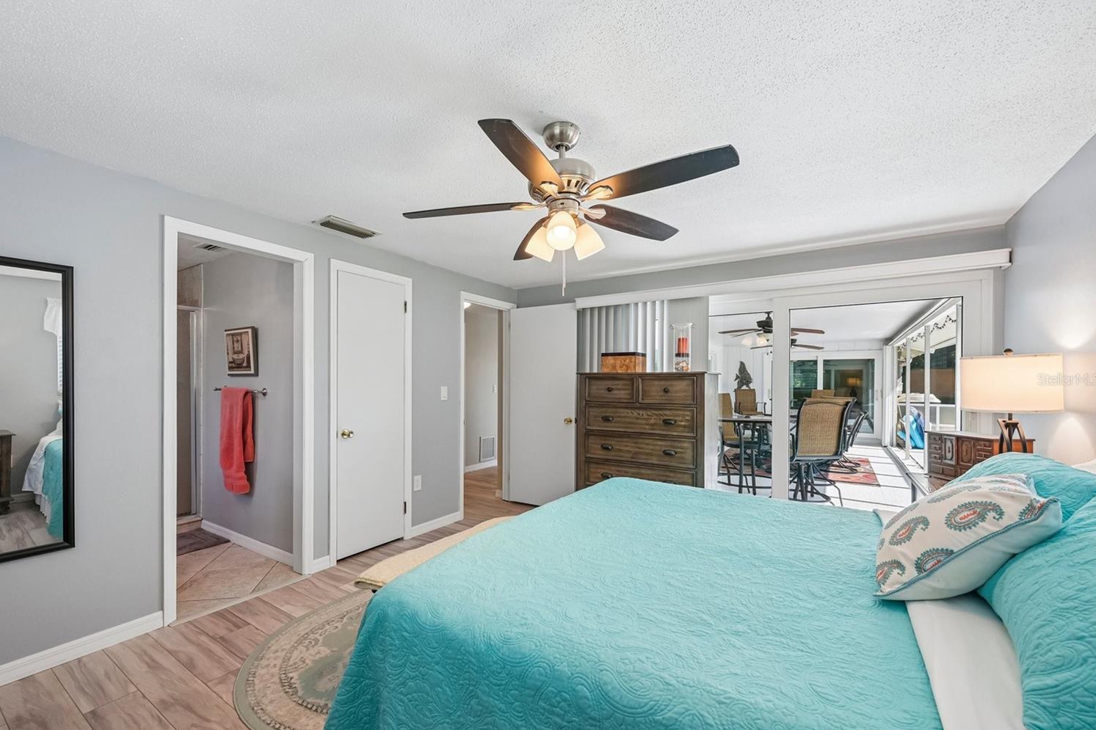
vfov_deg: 77.3
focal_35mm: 15
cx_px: 516
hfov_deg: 100.3
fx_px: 457
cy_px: 379
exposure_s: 1/80
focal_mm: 14
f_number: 8
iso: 400
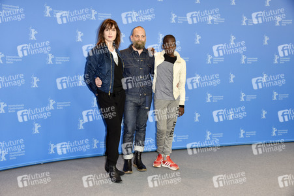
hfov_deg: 48.5
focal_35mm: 40
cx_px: 147
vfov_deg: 33.4
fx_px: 326
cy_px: 98
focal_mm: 40
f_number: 5.6
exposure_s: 1/125
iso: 640
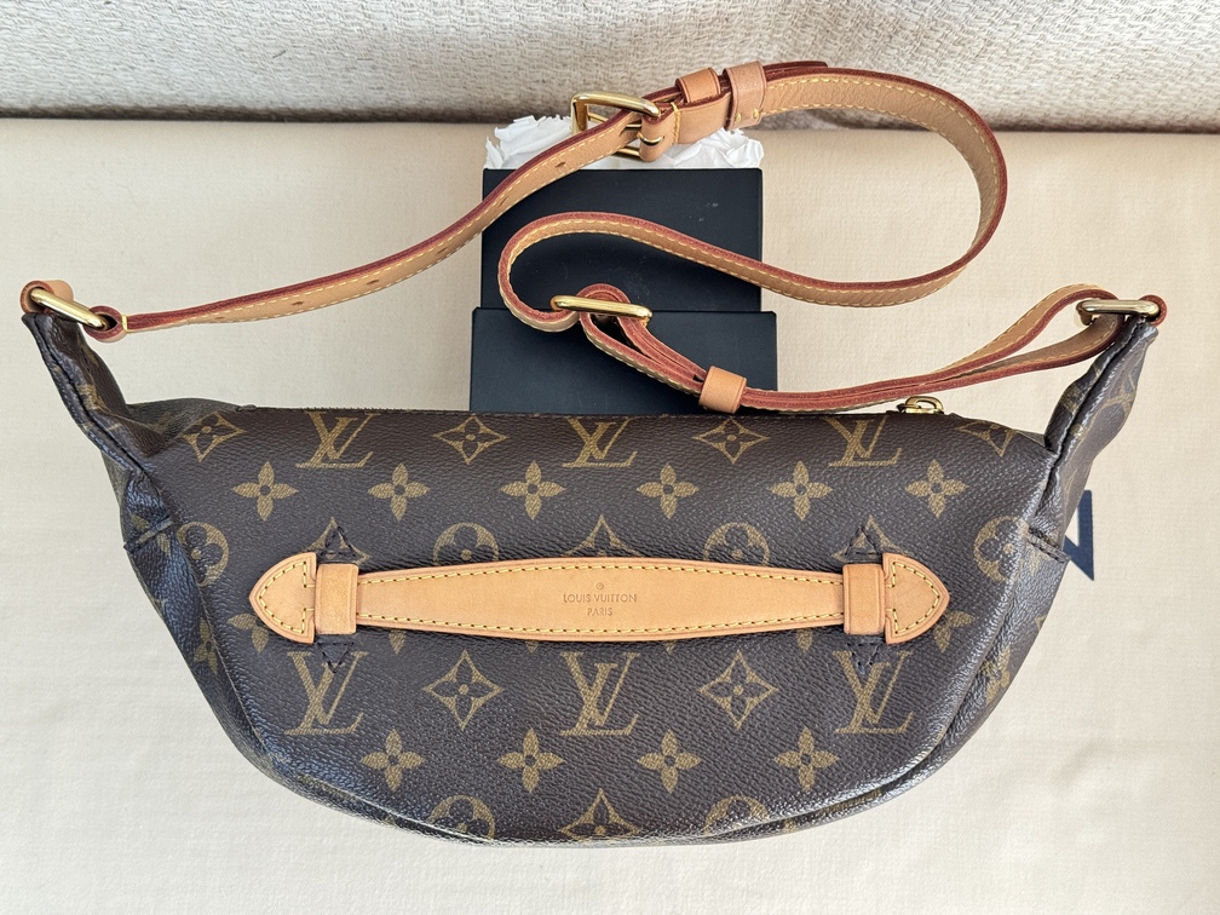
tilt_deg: -81.8
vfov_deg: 30.3
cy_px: 458
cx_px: 610
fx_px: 1692
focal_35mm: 48
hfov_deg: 39.7
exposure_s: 1/56
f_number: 1.78
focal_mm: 6.86
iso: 250
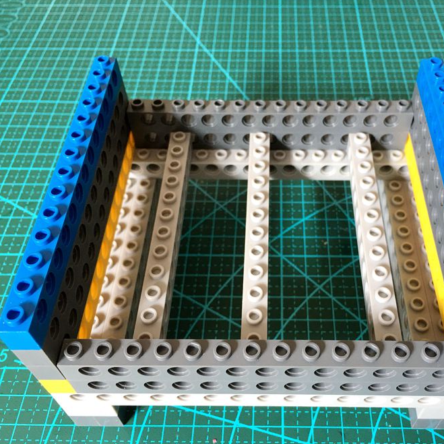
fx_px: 508
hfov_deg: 46.9
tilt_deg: -50.7
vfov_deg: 47.2
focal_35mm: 35
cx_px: 268
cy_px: 225
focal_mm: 4.15
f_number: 2.2
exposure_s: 1/17
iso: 32
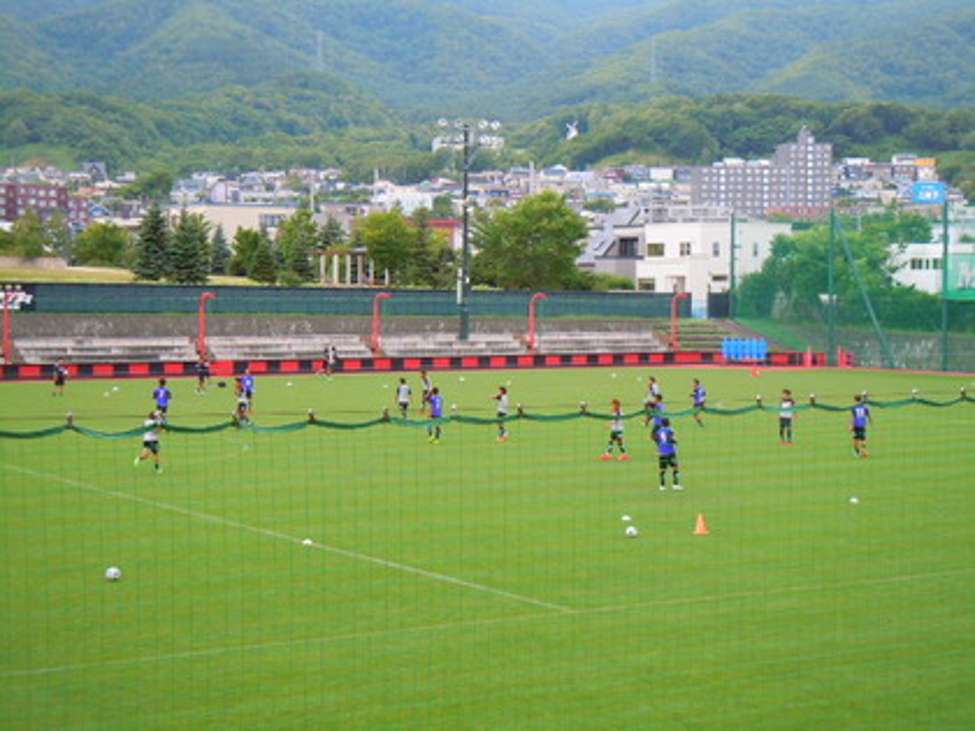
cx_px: 488
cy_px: 366
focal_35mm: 68
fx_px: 1915
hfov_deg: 28.6
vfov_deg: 21.6
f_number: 4.1
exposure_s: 1/160
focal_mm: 12.2
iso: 500
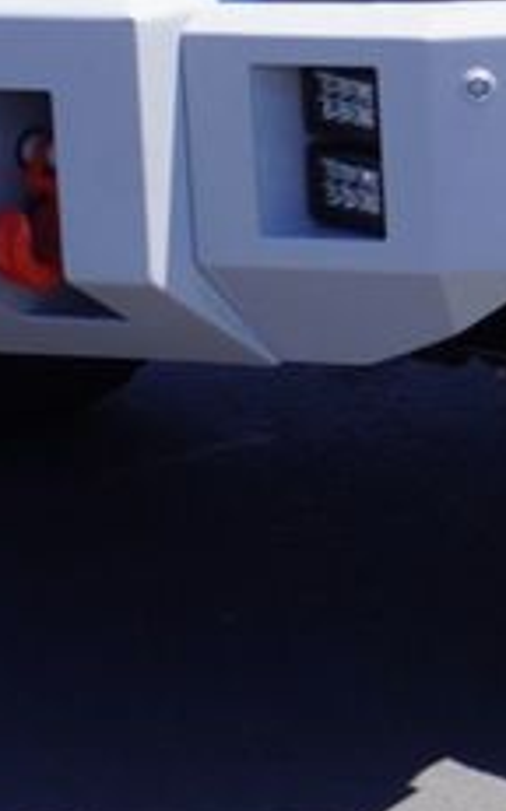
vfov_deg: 11.3
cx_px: 1030
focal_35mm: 183
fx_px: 4051
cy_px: -46
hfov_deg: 6.9
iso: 100
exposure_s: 1/125
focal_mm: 27
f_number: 9
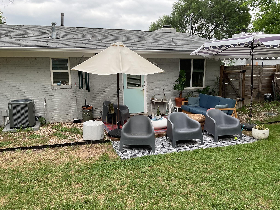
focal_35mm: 29
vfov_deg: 48.2
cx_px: 140
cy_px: 105
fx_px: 235
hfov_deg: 61.7
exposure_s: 1/289
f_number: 1.8
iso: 16
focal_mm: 3
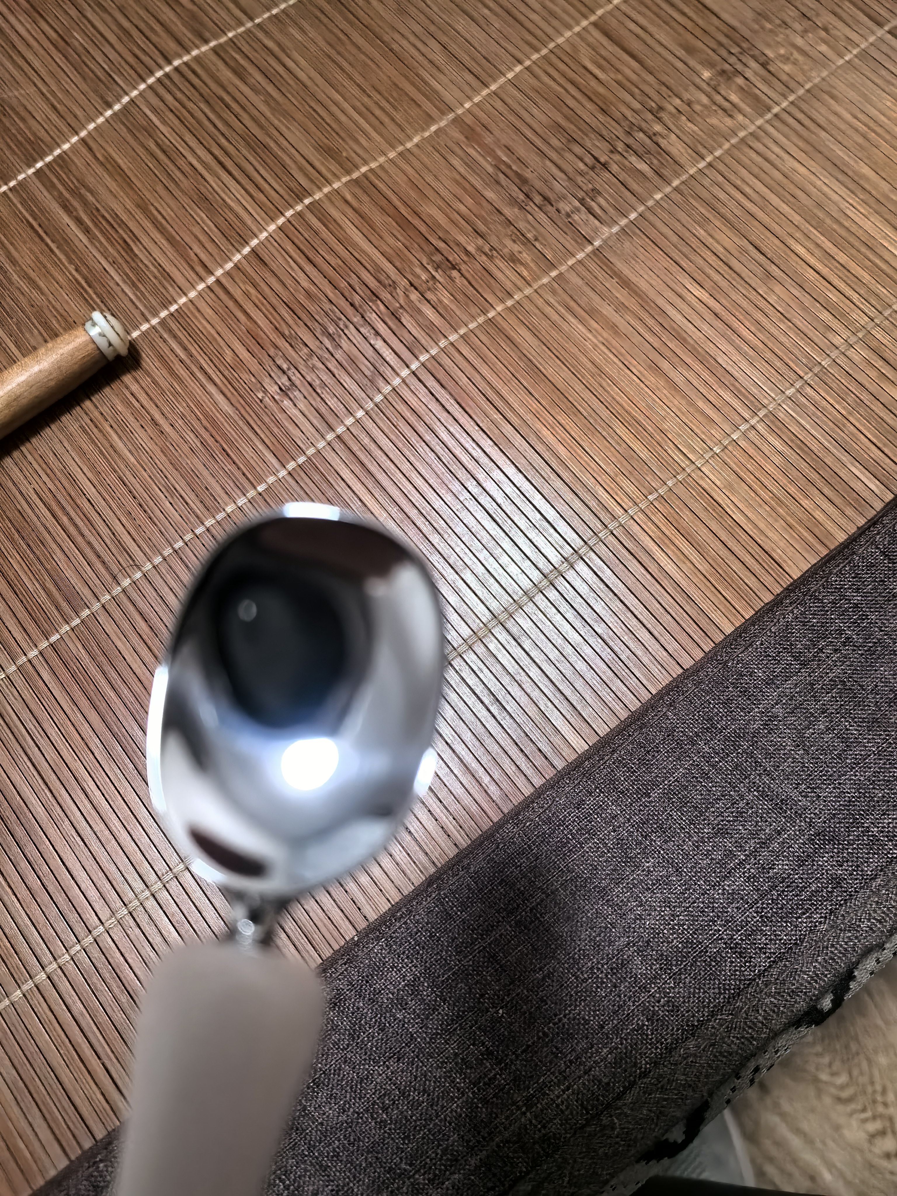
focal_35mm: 27
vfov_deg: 65.3
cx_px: 448
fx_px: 933
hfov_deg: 51.4
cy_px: 598
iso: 800
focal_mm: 5.75
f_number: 2
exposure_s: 1/167
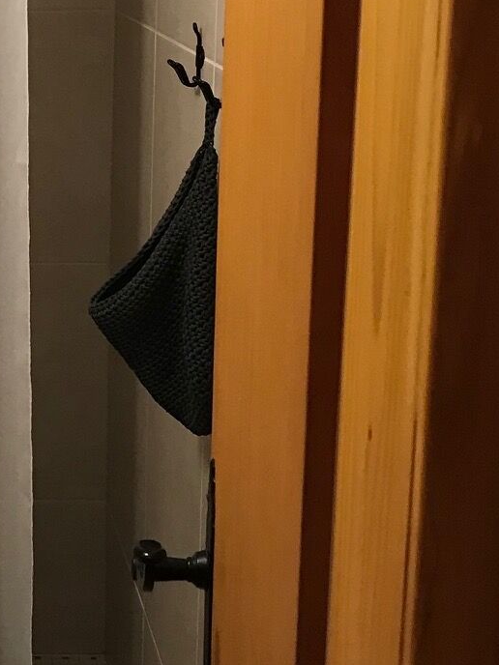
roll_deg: +0.7
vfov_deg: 23.8
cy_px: 241
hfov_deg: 16.6
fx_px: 1576
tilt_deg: -10.4
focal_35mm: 82
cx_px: -207
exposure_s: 1/17
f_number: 1.8
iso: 40
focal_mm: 3.99
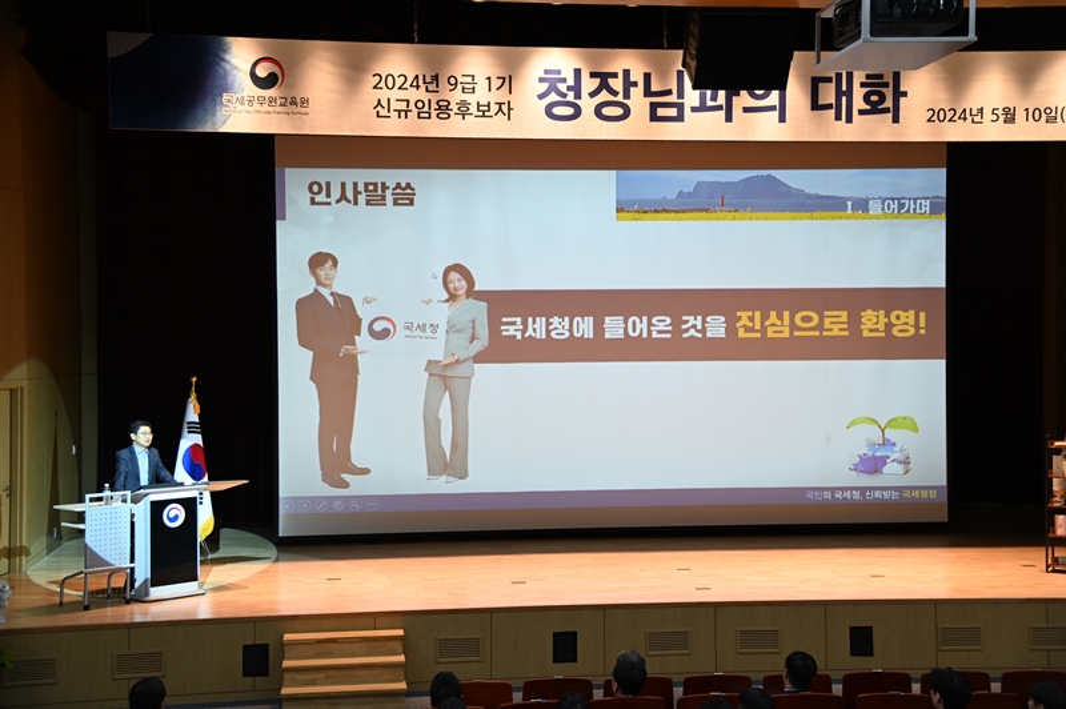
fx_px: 1479
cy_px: 354
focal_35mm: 50
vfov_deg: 26.9
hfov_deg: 39.6
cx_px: 533
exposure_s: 1/50
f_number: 4
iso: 560
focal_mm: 50
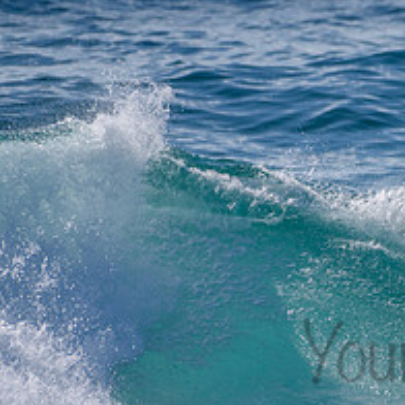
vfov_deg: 1.1
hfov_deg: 1.1
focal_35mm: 1546
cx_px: 549
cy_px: 246
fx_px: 20464
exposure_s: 1/2000
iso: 90
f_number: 5.6
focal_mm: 500
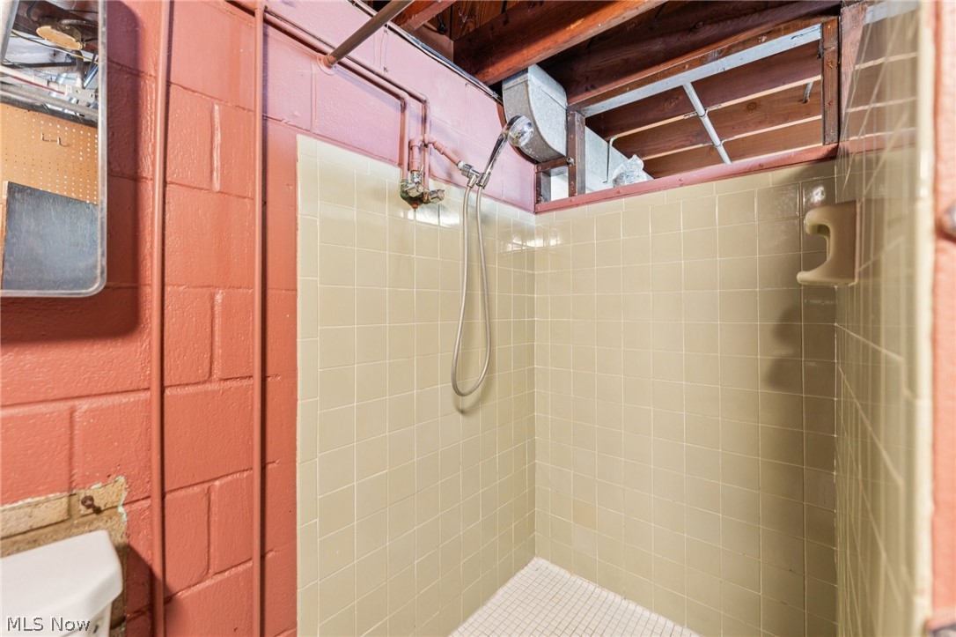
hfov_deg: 104.3
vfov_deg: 81.2
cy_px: 318
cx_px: 478
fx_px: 372
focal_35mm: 14
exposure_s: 1/3.33
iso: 200
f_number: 2.8
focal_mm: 14
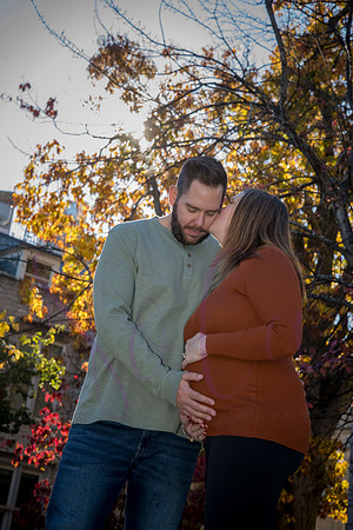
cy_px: 265
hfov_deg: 17.1
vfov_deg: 25.4
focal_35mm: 80
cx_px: 176
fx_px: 1177
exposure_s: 1/160
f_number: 10
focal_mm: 80
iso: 640
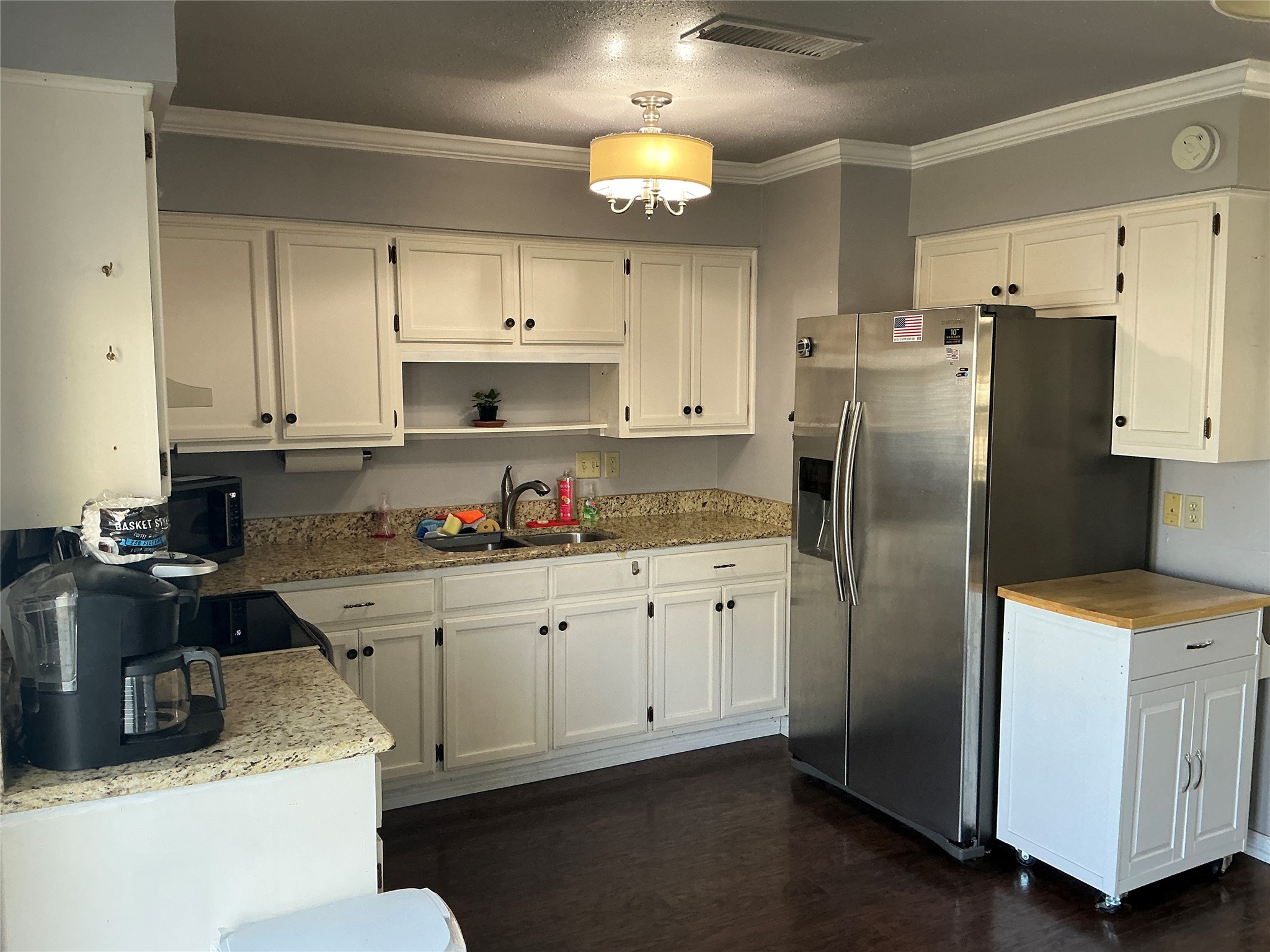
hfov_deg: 63.4
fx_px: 1027
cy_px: 476
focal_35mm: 28
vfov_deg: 49.7
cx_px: 635
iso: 100
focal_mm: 3
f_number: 1.8
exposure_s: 1/60
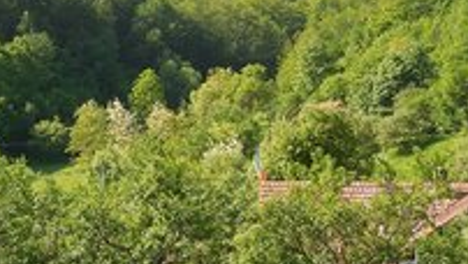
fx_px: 1006
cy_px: 104
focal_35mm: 81
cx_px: 229
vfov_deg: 14.9
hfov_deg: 26.2
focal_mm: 7.8
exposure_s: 1/250
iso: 125
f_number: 3.9
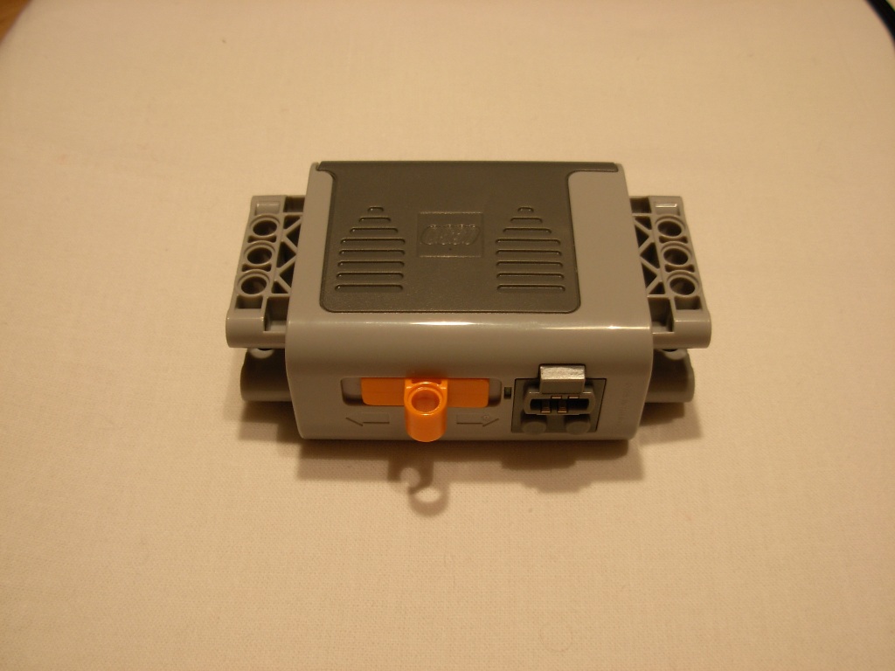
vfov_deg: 37.7
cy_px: 336
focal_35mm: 38
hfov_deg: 49.0
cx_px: 448
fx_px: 982
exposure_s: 1/8.7
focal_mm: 6.3
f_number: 2.9
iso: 79
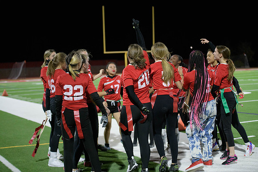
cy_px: 86
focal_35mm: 70
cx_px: 129
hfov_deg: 28.8
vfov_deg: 19.5
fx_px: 502
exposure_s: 1/640
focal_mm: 70
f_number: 2.8
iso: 5000
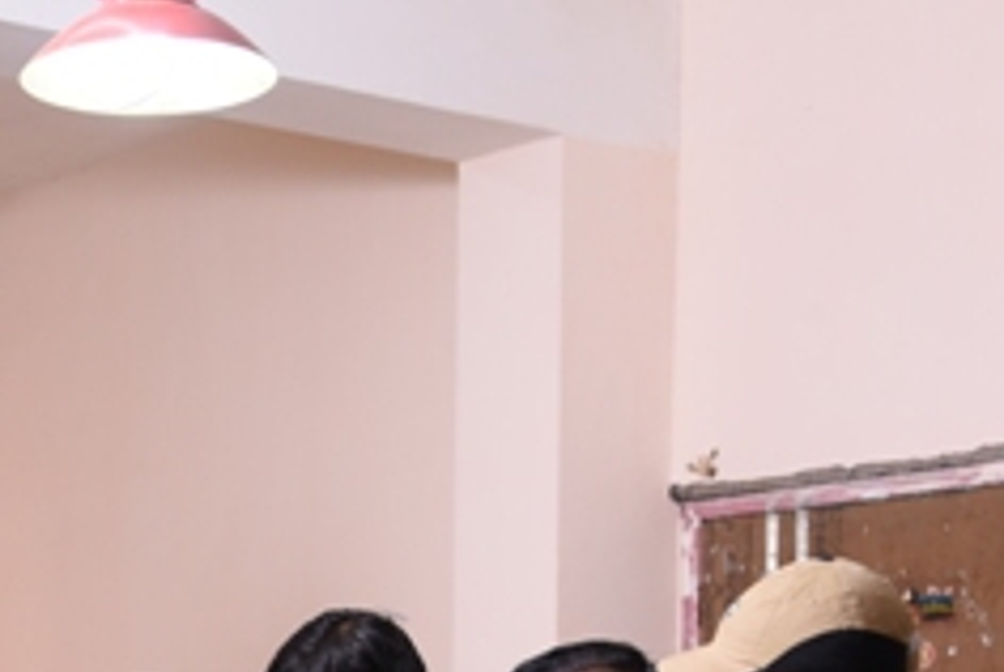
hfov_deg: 20.2
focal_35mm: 97
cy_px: 861
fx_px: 2709
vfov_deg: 13.6
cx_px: -36
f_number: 6.3
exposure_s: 1/100
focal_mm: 35
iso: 1250
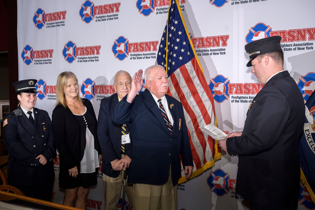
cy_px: 105
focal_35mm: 40
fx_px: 350
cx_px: 158
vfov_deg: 33.4
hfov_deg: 48.5
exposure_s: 1/160
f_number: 5
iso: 1600
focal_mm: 40
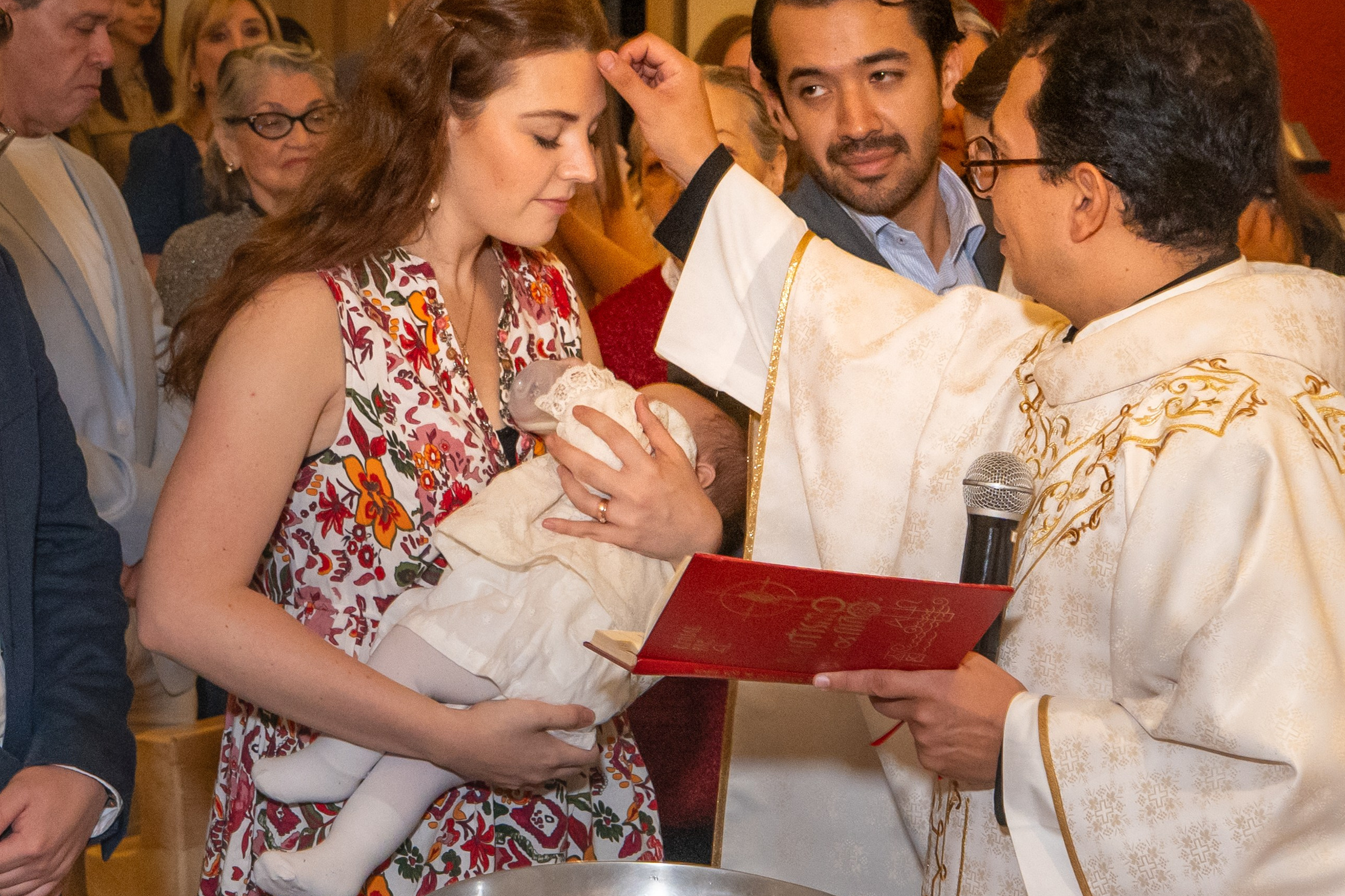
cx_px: 401
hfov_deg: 18.2
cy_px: 519
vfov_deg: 12.2
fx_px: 4184
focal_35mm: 112
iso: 4000
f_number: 7.1
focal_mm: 41
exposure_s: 1/125
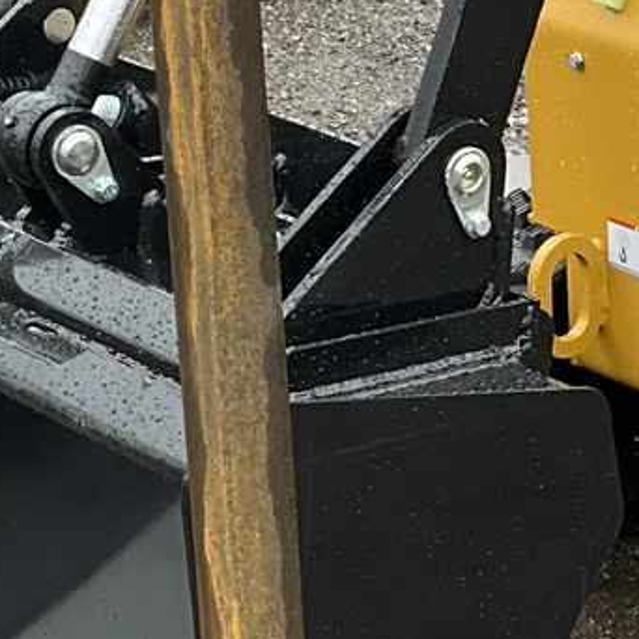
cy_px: 138
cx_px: 809
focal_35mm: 150
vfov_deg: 11.6
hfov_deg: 11.4
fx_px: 3133
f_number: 1.8
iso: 25
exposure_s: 1/122
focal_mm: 3
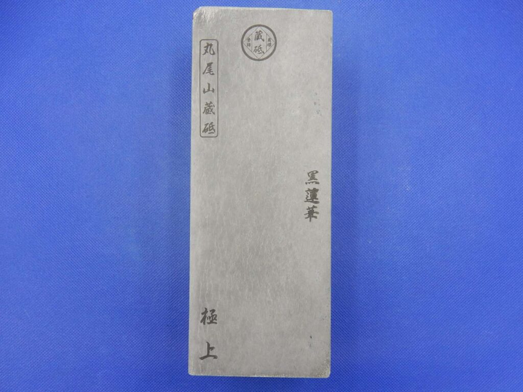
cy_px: 196
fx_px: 378
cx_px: 262
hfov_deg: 69.4
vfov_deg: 54.9
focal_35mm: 25
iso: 125
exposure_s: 1/60
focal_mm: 4.5
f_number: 3.7
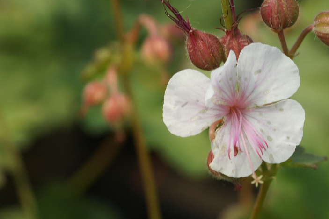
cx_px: 236
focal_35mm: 256
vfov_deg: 5.4
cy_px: 50
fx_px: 2340
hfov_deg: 8.0
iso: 125
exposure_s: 1/160
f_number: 6.3
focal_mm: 100
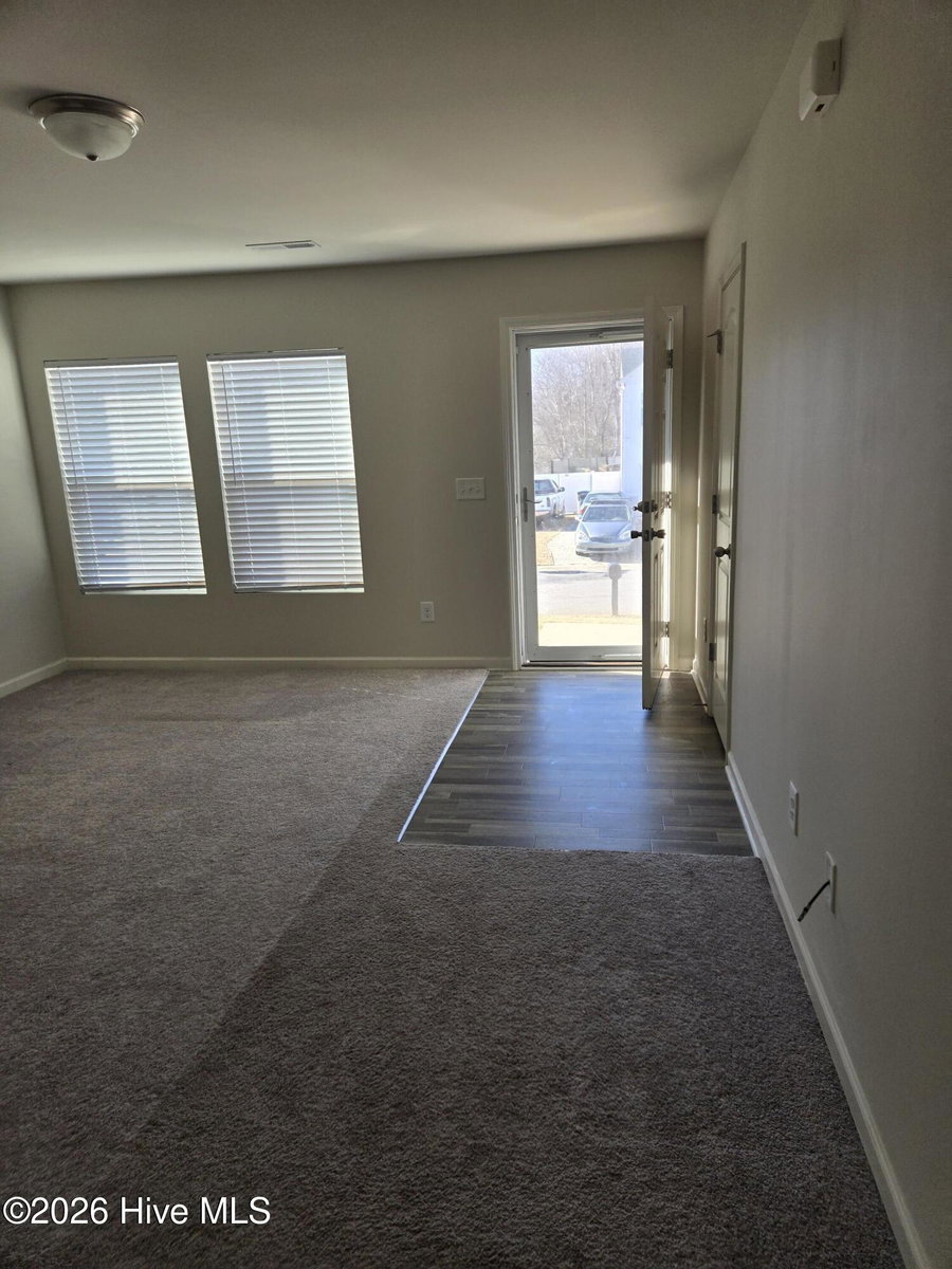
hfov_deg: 58.9
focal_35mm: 23
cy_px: 634
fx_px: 843
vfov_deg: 73.9
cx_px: 476
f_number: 1.8
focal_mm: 5.4
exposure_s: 1/180
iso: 40
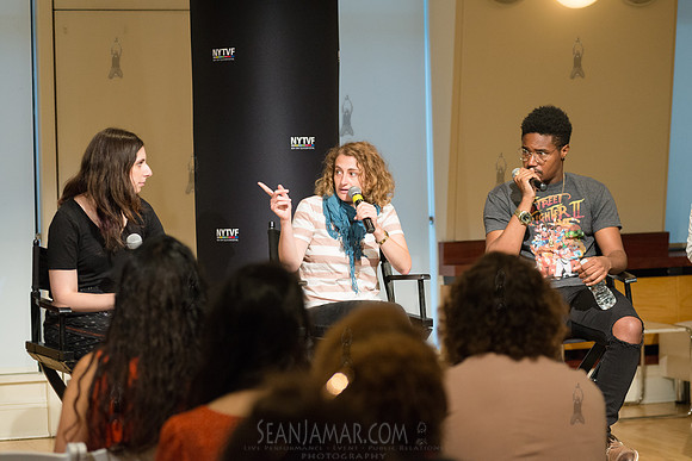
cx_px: 346
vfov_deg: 13.7
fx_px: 1923
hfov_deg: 20.4
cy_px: 230
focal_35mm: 100
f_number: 4
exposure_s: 1/250
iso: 2500
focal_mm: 100
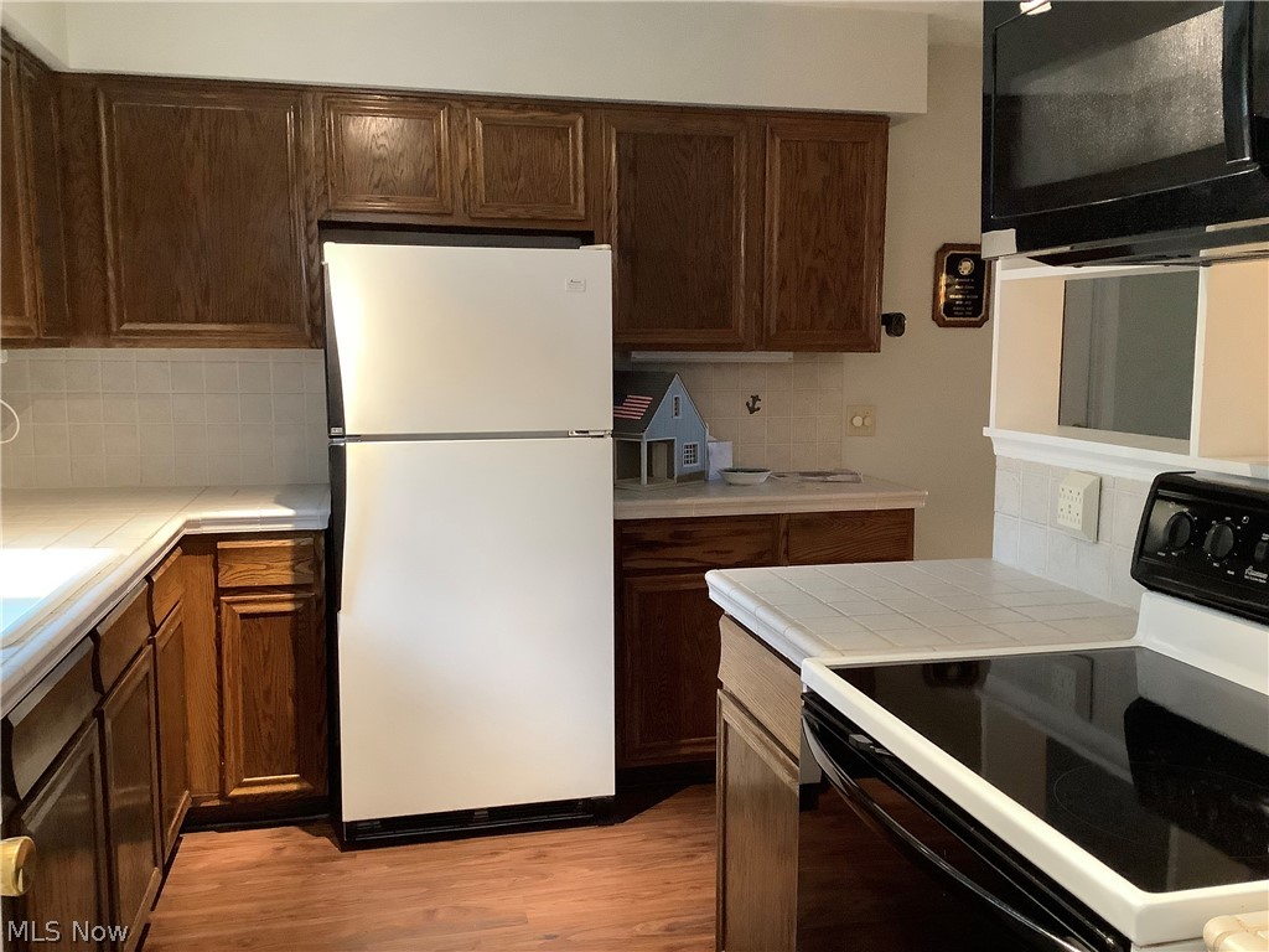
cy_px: 476
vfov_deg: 45.4
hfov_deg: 58.4
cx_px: 634
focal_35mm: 31
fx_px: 1136
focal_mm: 3.3
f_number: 2.4
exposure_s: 1/60
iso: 320
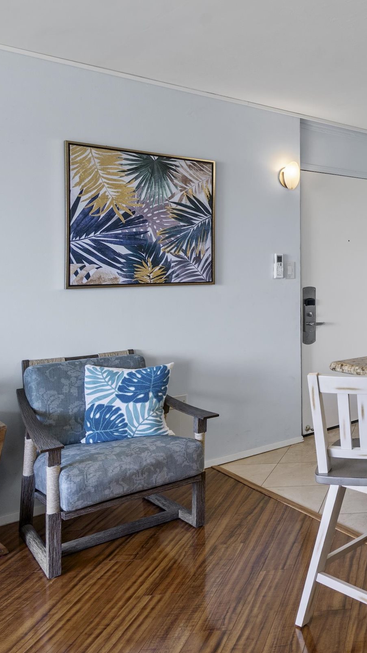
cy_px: 266
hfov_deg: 29.1
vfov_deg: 60.6
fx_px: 554
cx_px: 487
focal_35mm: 32
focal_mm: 16
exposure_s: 1/8
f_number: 8
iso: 100
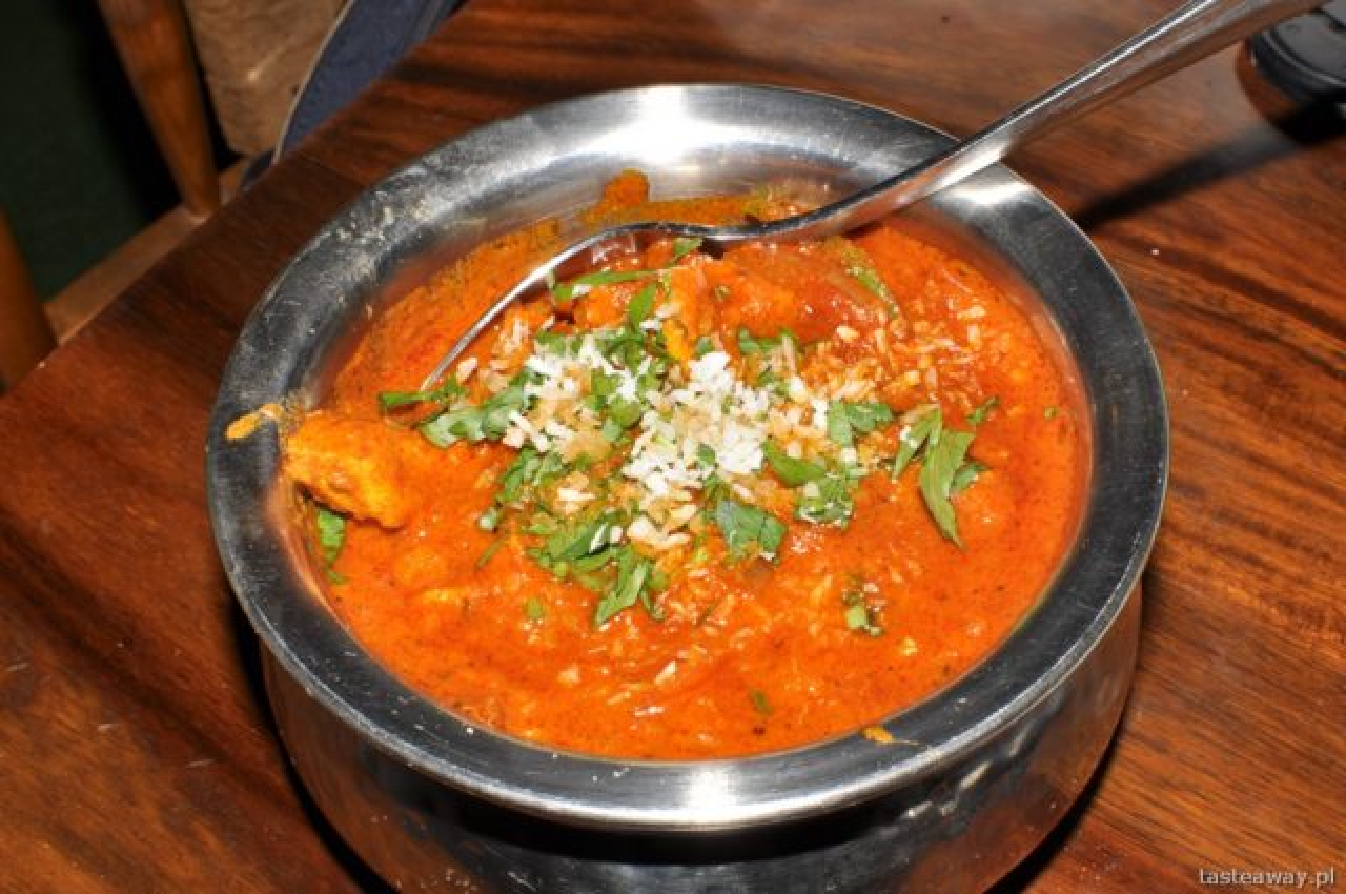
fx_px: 1960
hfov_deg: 37.9
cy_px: 447
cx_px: 673
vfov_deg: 25.7
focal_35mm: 52
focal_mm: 35
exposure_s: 1/60
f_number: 20
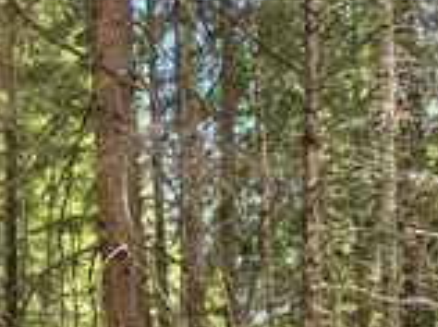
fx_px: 922
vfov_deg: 19.1
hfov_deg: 24.6
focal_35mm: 73
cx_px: -67
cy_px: 387
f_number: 1.8
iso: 64
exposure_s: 1/180
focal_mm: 5.4
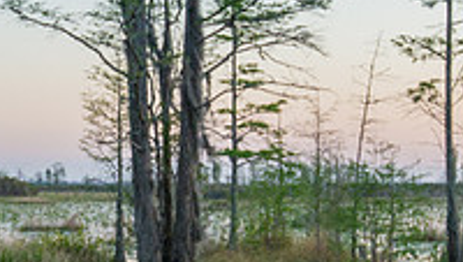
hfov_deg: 16.0
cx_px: 24
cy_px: 163
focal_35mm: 132
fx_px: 1622
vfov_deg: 9.2
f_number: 8
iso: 1100
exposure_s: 1/160
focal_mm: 35
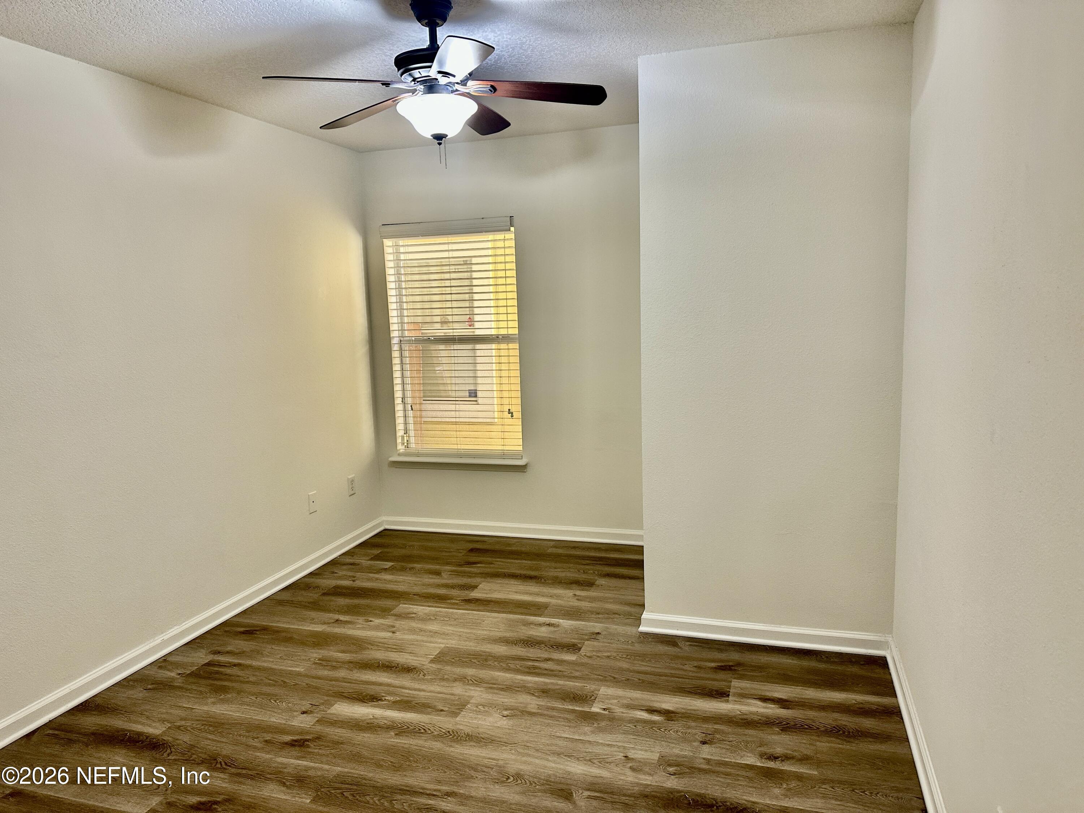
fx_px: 752
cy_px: 406
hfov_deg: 71.6
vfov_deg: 56.8
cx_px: 542
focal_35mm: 24
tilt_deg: -7.6
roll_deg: +1.8
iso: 160
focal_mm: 6.86
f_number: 1.78
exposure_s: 1/60
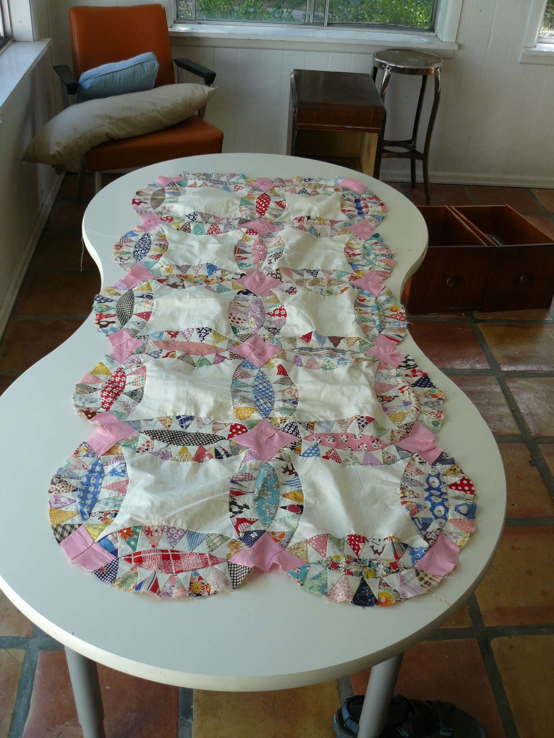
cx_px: 277
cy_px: 369
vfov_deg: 51.4
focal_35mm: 36
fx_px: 768
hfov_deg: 39.7
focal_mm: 6
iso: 100
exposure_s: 1/125
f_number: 2.8
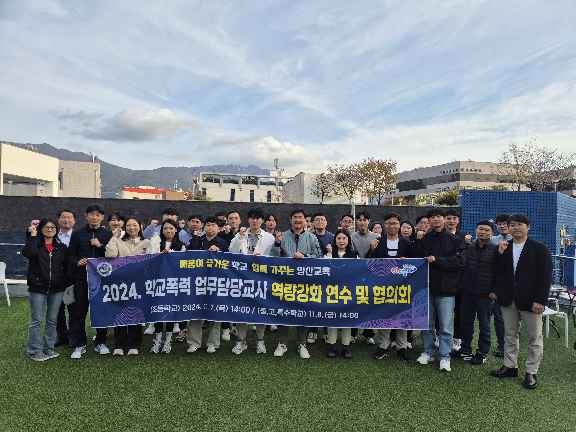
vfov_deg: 58.9
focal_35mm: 23
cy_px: 216
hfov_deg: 73.9
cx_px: 288
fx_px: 383
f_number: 1.8
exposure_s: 1/860
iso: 25
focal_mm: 5.4
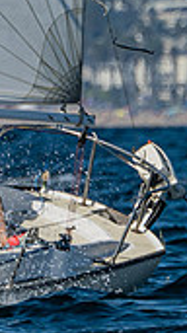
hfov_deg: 0.5
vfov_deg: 0.8
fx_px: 23306
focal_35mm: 2640
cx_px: -480
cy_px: -89
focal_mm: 340
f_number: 5.6
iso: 100
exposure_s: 1/1000
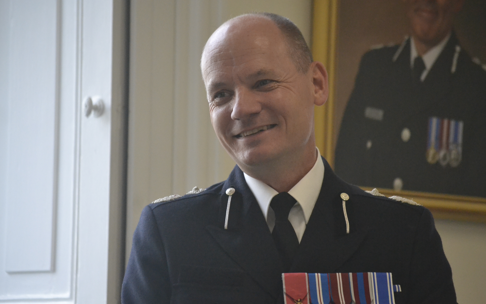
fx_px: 3046
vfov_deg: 5.7
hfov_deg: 9.1
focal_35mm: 230
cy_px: 152
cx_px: 243
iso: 3200
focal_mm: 150
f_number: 5
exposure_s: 1/400
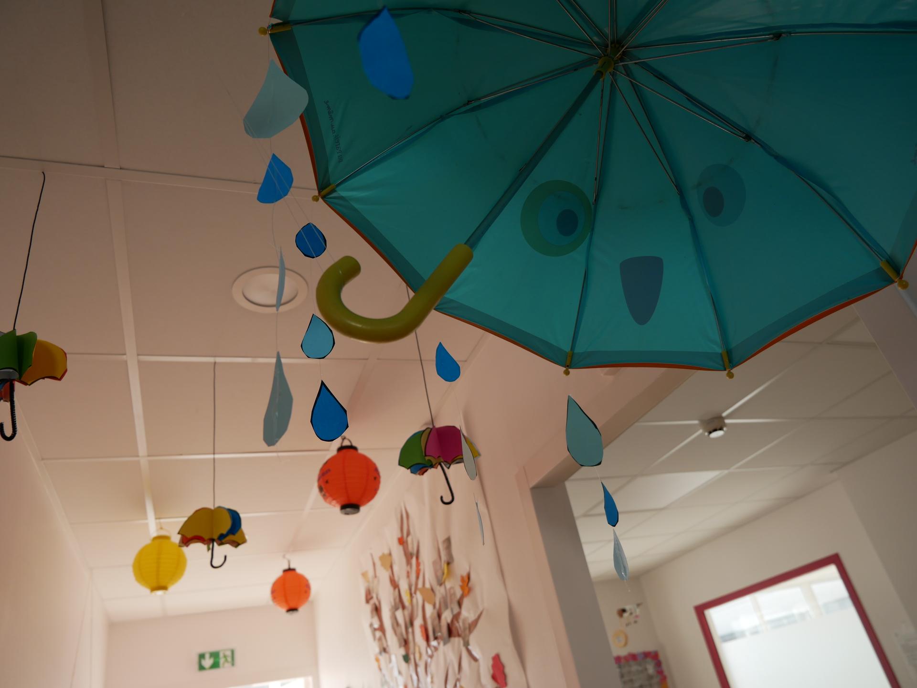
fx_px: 636
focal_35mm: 24
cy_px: 344
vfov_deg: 56.8
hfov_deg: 71.6
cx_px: 458
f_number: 3.5
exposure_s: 1/125
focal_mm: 12
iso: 200
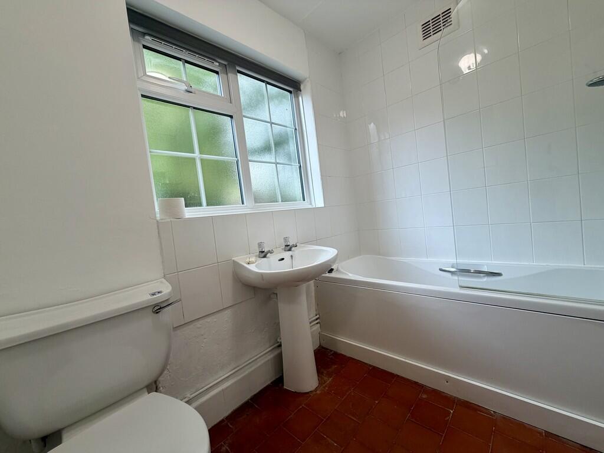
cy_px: 226
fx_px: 244
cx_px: 302
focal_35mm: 14
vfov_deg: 85.7
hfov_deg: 102.1
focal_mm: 2.22
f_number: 2.2
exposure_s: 1/100
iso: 125
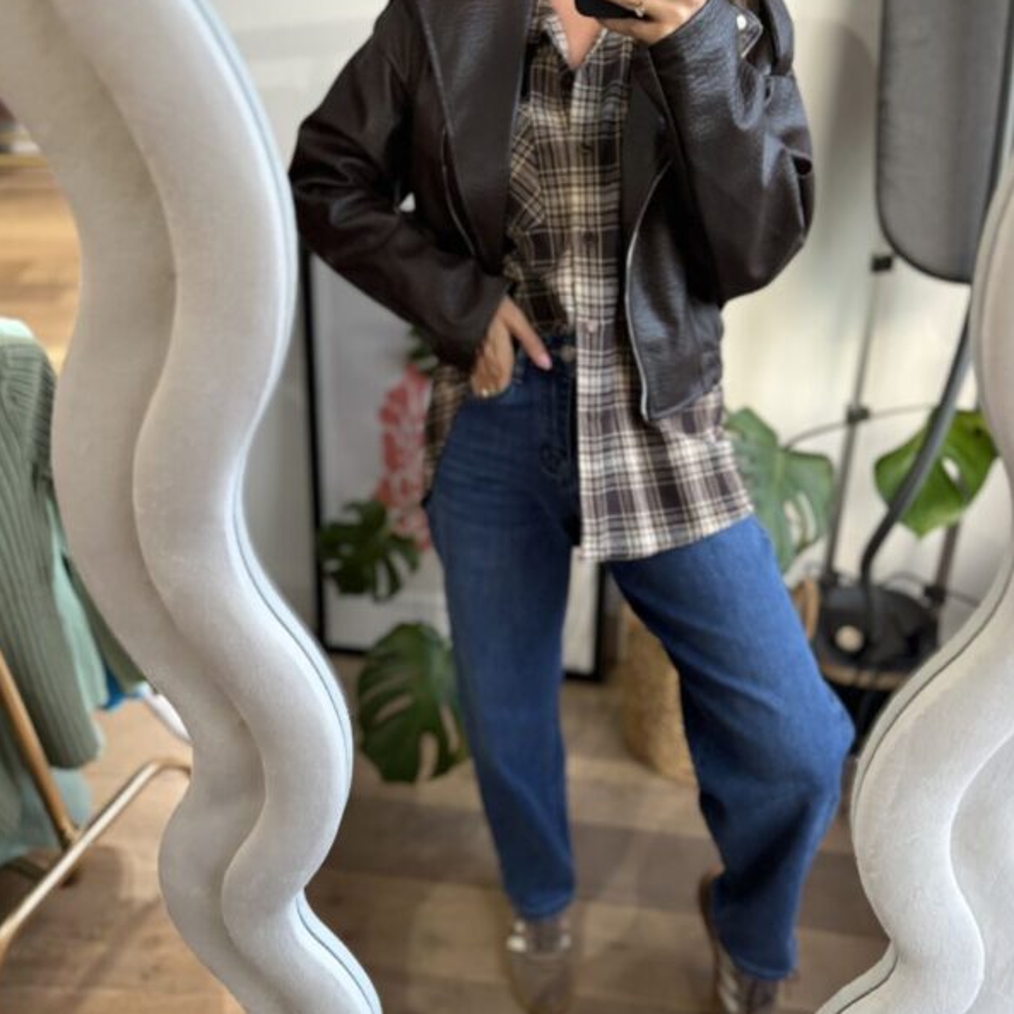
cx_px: 504
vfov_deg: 52.5
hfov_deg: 52.5
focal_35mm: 31
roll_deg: +0.8
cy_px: 528
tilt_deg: -37.1
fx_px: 1027
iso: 400
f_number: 1.6
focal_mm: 5.96
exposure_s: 1/33
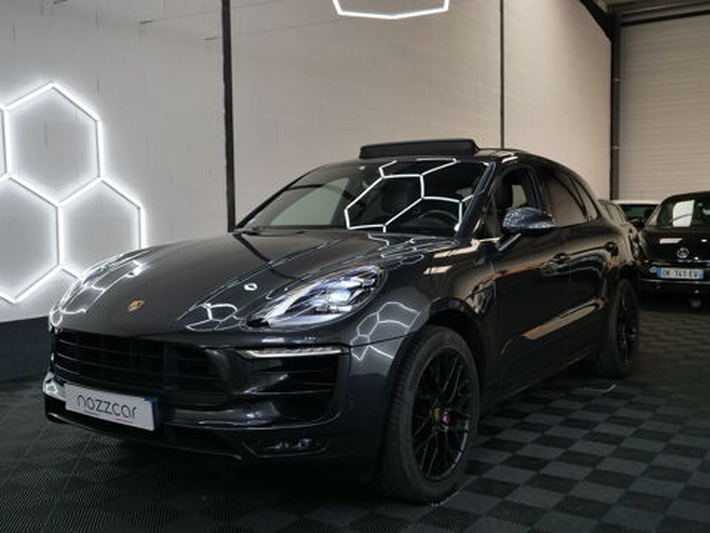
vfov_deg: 39.7
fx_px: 738
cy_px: 266
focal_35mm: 36
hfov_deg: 51.4
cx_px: 355
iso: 200
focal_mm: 18
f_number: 3.3
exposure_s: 1/80
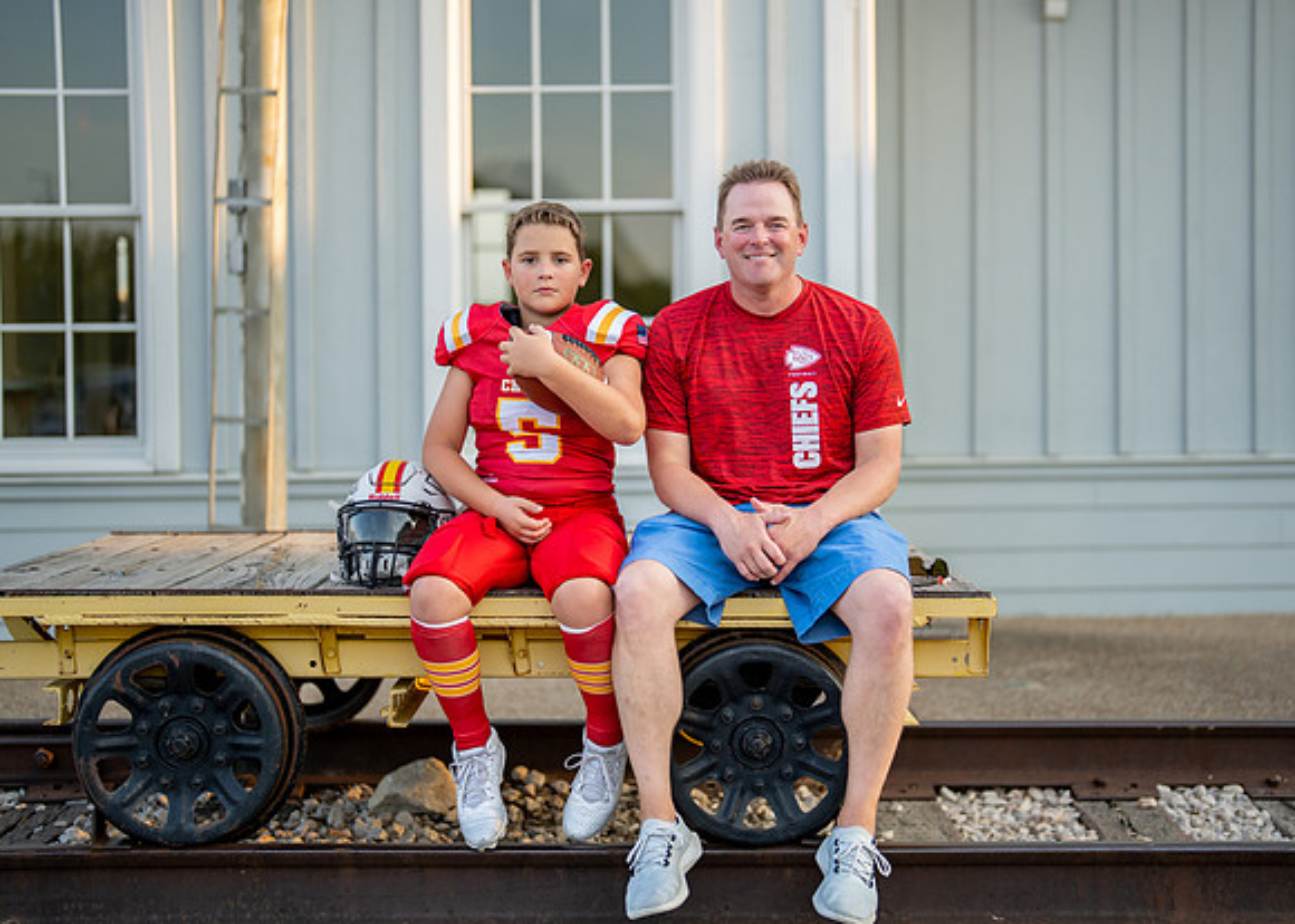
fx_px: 2107
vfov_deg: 24.7
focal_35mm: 57
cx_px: 696
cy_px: 436
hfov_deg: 34.1
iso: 200
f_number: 1.2
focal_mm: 50
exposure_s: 1/2500
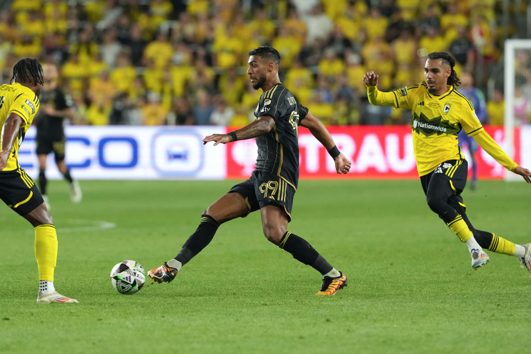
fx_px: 4425
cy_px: 177
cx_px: 266
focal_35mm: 300
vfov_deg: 4.6
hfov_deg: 6.9
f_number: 3.5
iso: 4000
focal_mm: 300
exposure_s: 1/1600
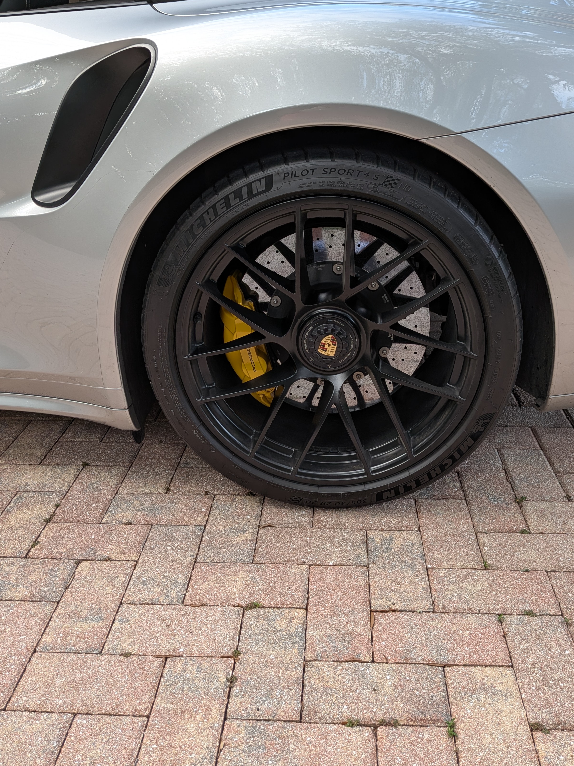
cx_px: 315
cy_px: 302
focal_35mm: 30
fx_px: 663
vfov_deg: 59.4
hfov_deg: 46.7
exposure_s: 1/75.2
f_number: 1.7
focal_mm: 4.53
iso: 32
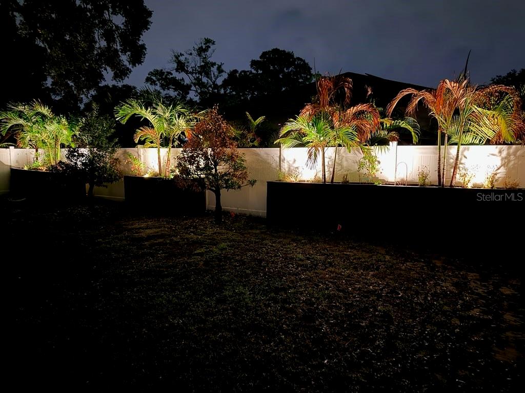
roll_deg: +1.1
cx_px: 262
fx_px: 364
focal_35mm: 24
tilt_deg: -6.9
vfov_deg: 56.8
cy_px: 196
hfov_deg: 71.6
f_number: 1.78
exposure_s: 1/5
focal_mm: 6.76
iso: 1250
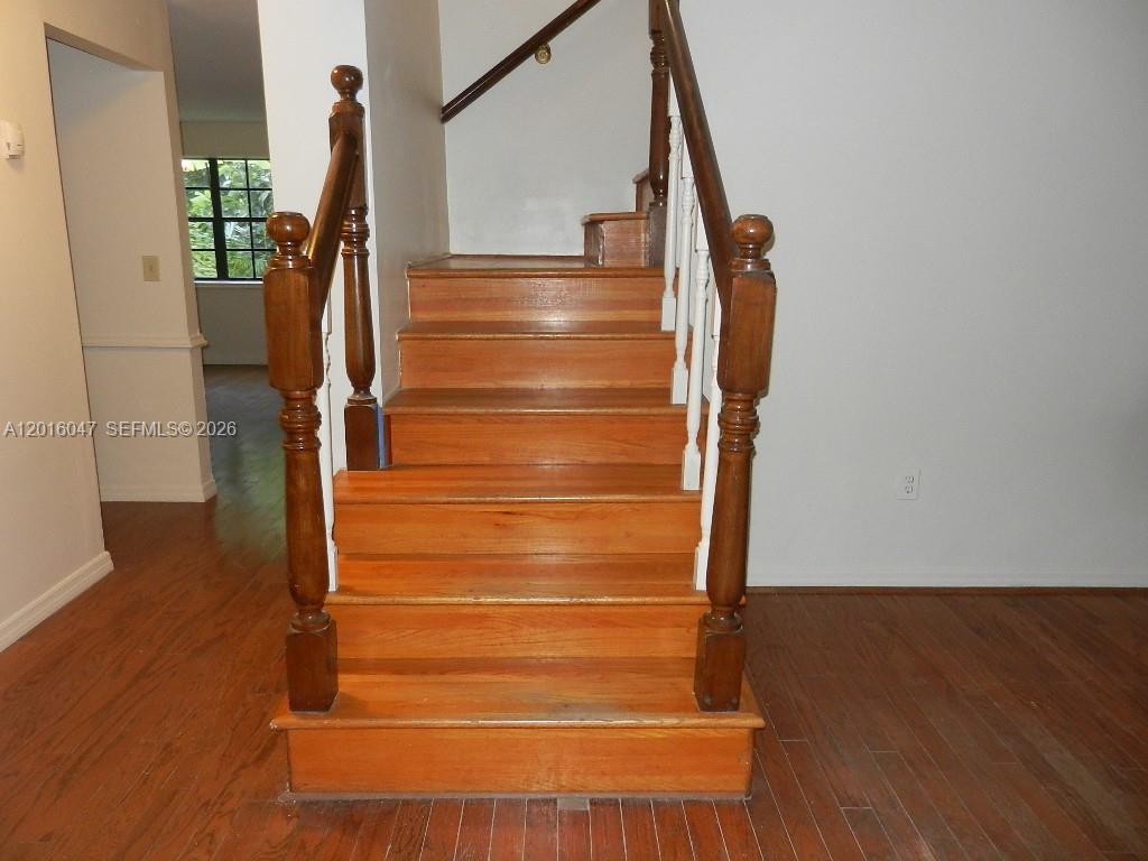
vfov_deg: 54.9
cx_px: 574
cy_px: 430
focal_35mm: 25
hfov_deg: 69.4
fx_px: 829
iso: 250
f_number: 3.5
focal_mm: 4.5
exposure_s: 1/30
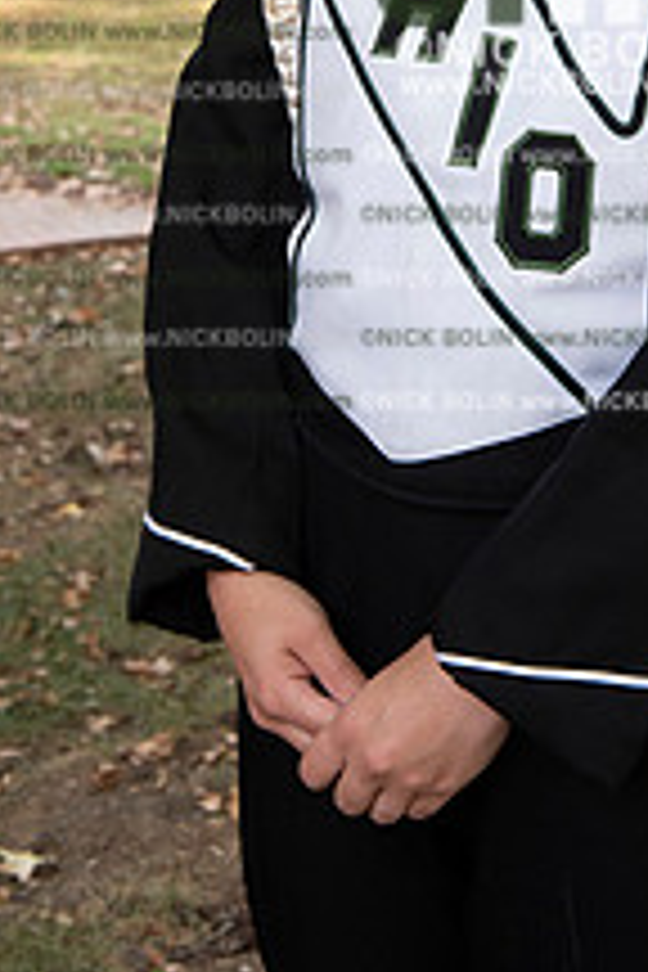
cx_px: 562
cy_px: -32
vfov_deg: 19.0
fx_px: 2808
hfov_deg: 13.1
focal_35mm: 104
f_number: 8
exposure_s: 1/100
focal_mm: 50
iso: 800
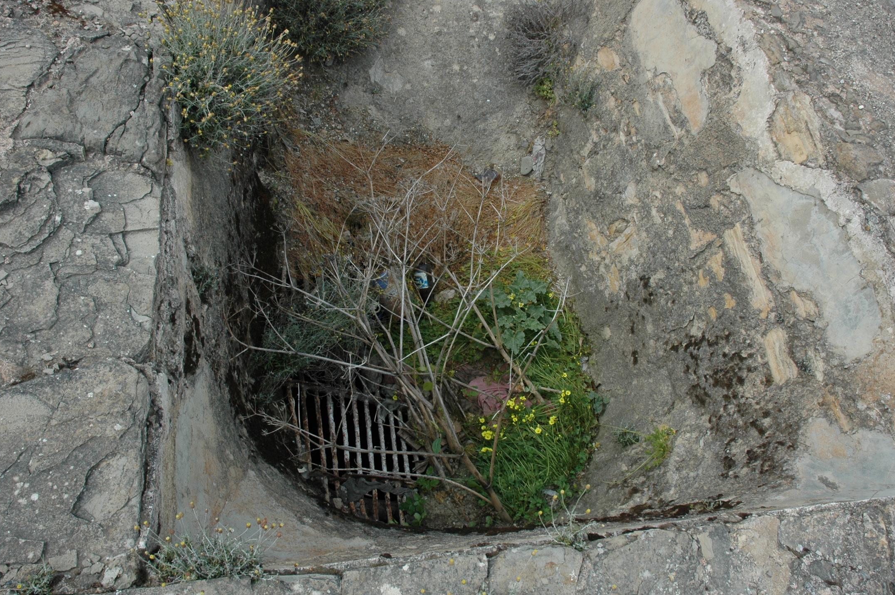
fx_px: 695
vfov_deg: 46.3
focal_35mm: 28
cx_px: 439
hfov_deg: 65.5
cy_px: 294
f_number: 9
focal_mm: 18
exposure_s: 1/320
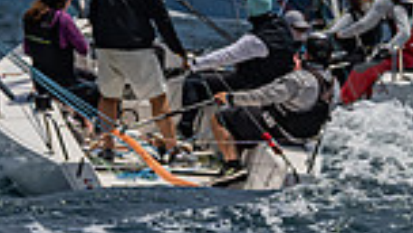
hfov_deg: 1.8
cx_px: 265
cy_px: -292
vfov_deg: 1.0
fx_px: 13390
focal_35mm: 1221
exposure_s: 1/4000
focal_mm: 210
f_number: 6.3
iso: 400
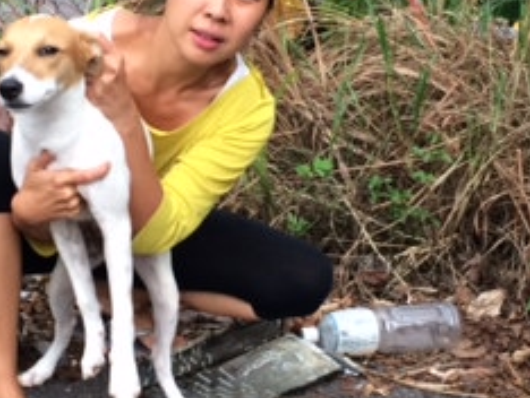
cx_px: 188
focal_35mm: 82
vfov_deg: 18.0
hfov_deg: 23.7
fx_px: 1257
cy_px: 204
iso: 40
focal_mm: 4.12
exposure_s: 1/40
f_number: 2.2
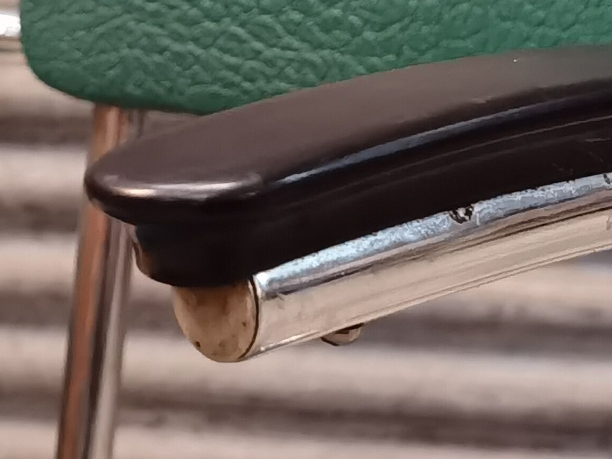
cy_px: 162
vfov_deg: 11.6
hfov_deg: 15.4
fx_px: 2263
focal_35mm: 128
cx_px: 181
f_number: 1.9
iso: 800
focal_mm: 6.71
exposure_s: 1/20
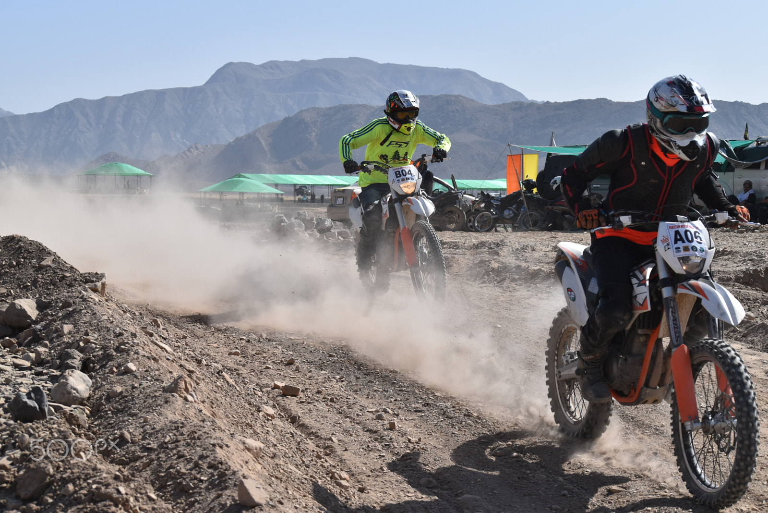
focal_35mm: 82
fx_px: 1761
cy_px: 256
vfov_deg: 16.6
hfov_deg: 24.6
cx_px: 384
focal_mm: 55
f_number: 7.1
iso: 400
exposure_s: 1/1600
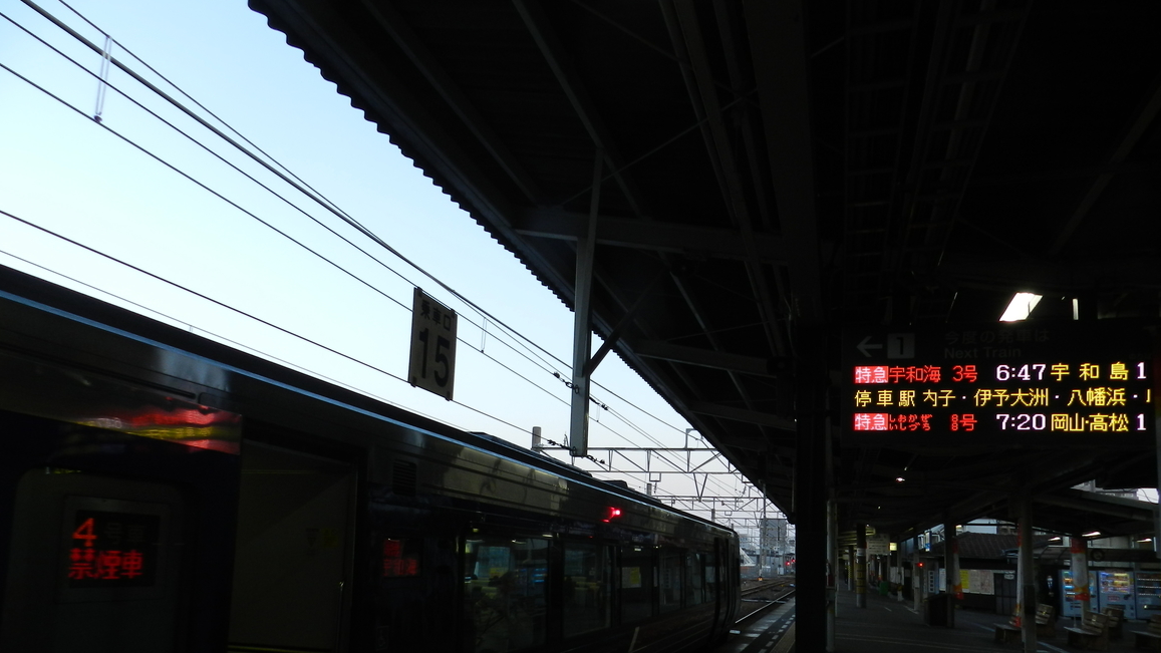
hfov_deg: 71.9
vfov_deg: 43.6
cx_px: 601
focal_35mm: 26
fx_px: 800
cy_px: 445
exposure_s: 1/100
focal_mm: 4
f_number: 3.4
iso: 160
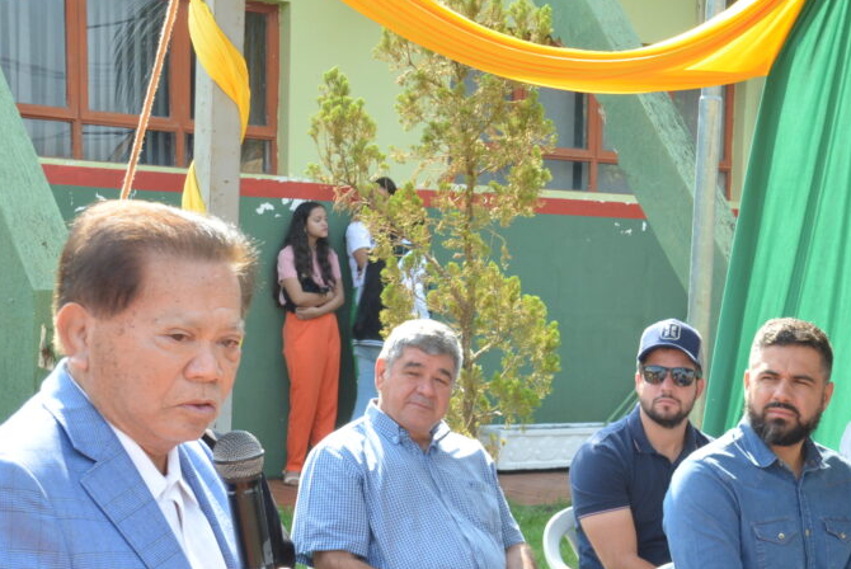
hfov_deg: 23.4
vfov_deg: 15.8
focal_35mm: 86
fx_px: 2035
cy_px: 461
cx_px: 633
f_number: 13
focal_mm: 32
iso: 720
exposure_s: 1/125
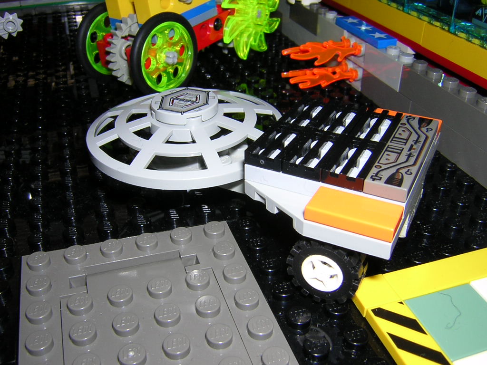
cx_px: 244
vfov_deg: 39.7
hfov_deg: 51.4
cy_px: 182
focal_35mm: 36
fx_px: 506
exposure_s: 1/60.1
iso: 100
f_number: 5.2
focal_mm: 4.7
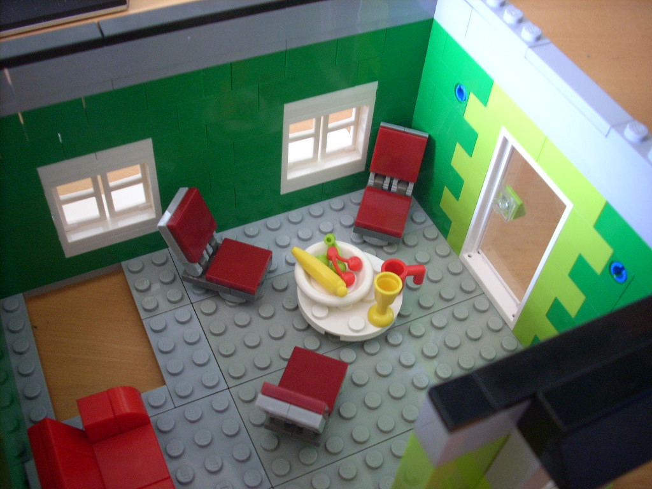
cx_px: 326
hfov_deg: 50.1
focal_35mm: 37
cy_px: 244
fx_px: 697
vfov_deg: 38.7
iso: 200
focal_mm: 6.2
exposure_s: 1/15.7
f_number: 2.8
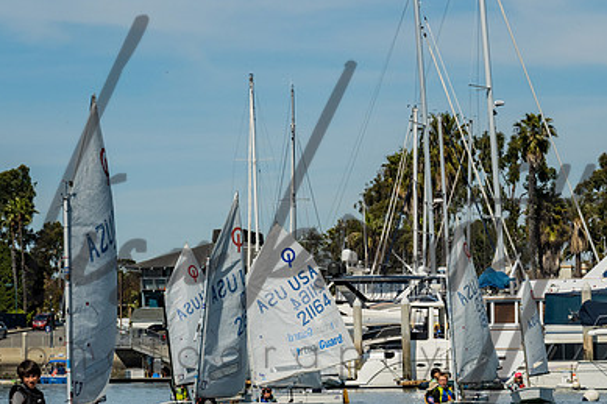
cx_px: 419
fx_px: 3371
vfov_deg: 6.9
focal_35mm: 200
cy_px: 265
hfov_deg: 10.3
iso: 250
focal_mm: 105
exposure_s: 1/1000
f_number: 10
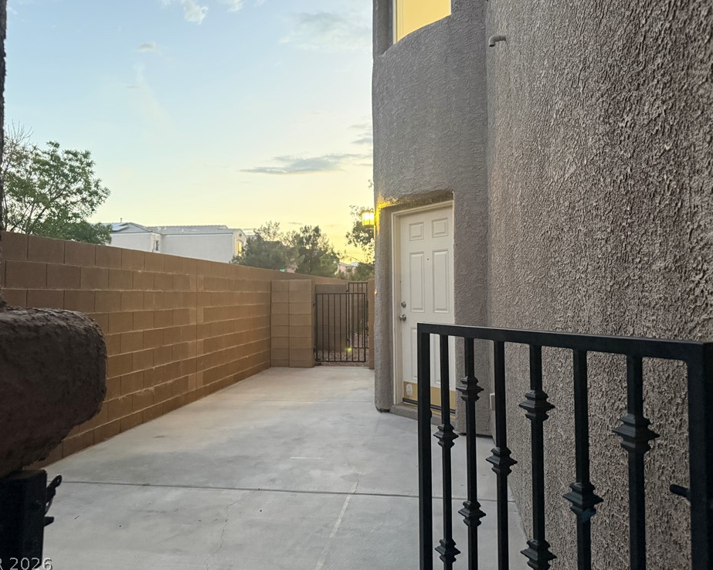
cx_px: 363
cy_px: 280
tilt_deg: +1.7
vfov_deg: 54.9
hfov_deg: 66.0
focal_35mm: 26
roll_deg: +0.5
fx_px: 549
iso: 800
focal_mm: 6.76
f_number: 1.78
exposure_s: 1/40
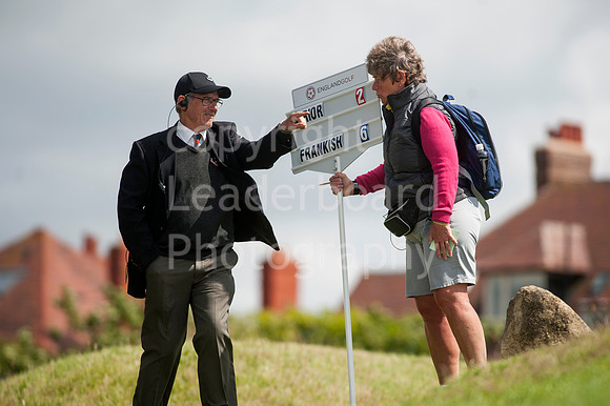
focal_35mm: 300
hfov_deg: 6.9
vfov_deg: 4.6
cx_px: 305
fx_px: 5080
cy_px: 203
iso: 200
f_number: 5.6
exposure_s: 1/2500
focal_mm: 300
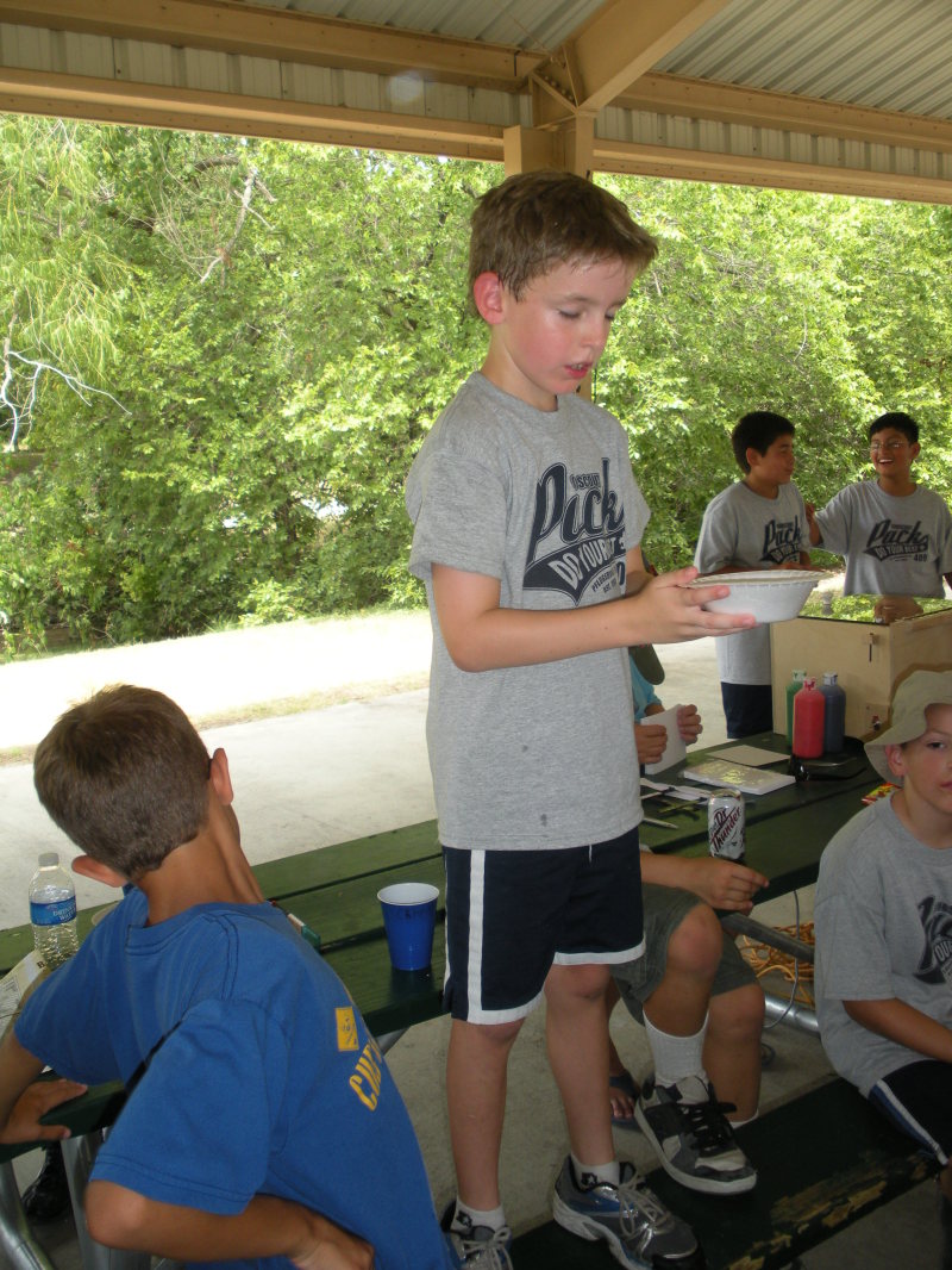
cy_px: 635
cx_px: 476
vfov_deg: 51.3
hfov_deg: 39.7
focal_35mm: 36
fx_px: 1320
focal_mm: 6.3
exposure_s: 1/86.4
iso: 88
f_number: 3.5
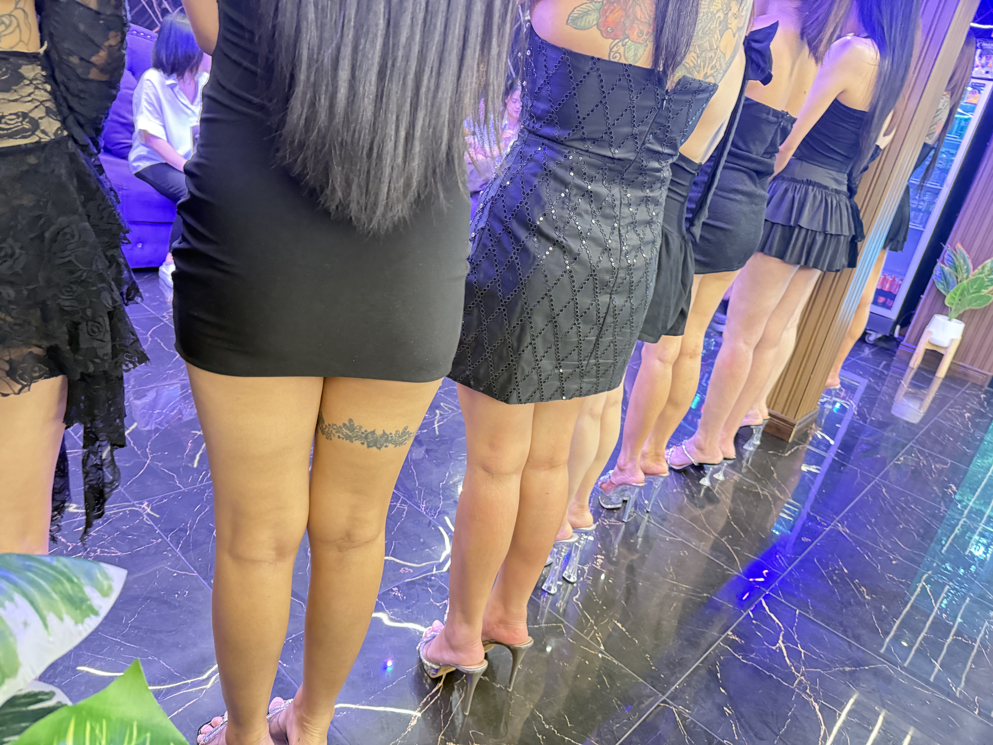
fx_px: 688
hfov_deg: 71.6
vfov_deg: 56.8
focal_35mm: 24
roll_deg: -12.8
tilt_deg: -20.8
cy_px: 372
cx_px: 496
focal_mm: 6.76
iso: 1250
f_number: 1.78
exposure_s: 1/30
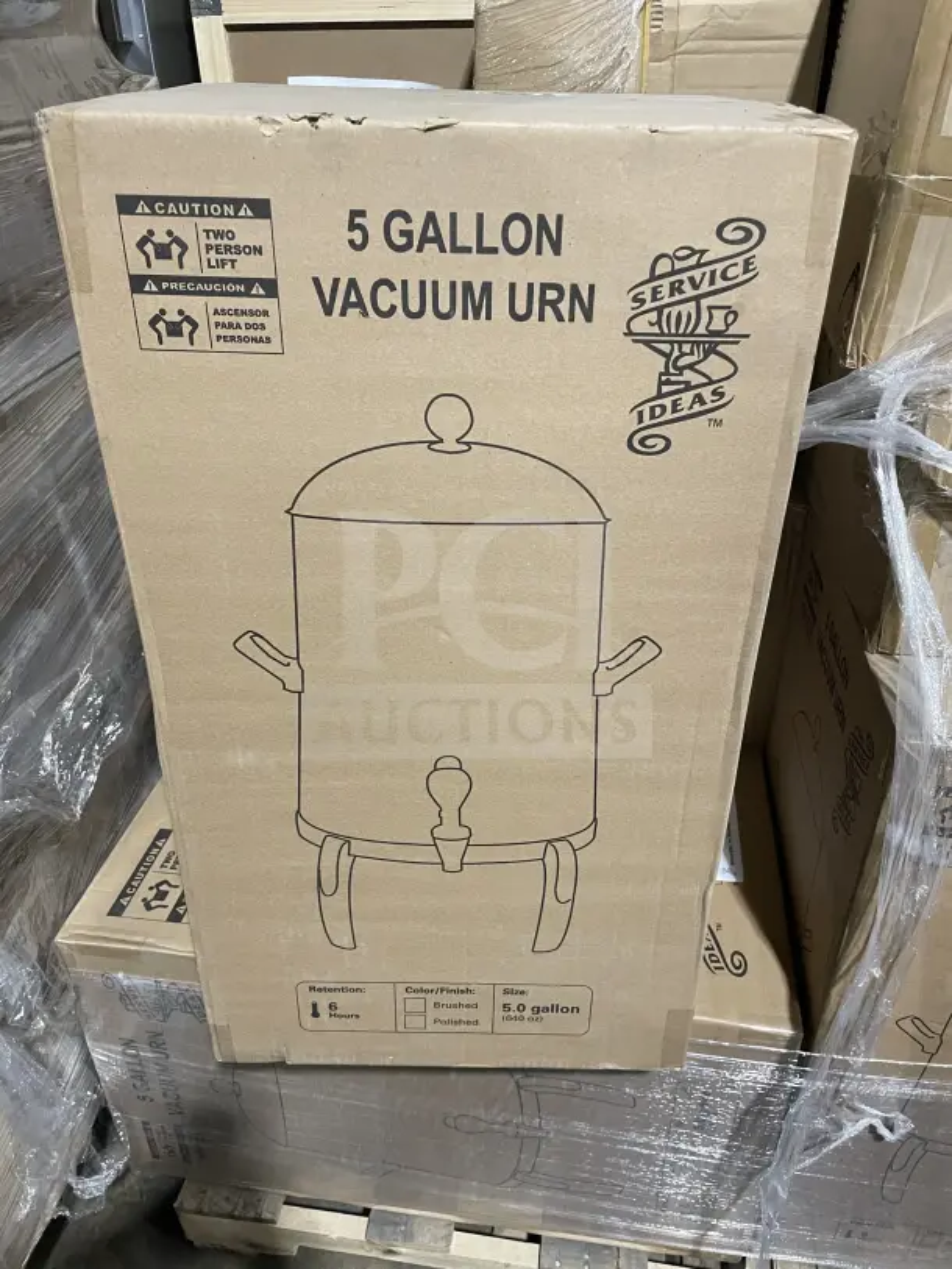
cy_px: 634
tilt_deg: -30.9
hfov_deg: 53.1
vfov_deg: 67.3
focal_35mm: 26
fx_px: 953
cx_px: 476
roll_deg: +1.1
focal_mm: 4.2
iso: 400
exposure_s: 1/60
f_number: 1.6
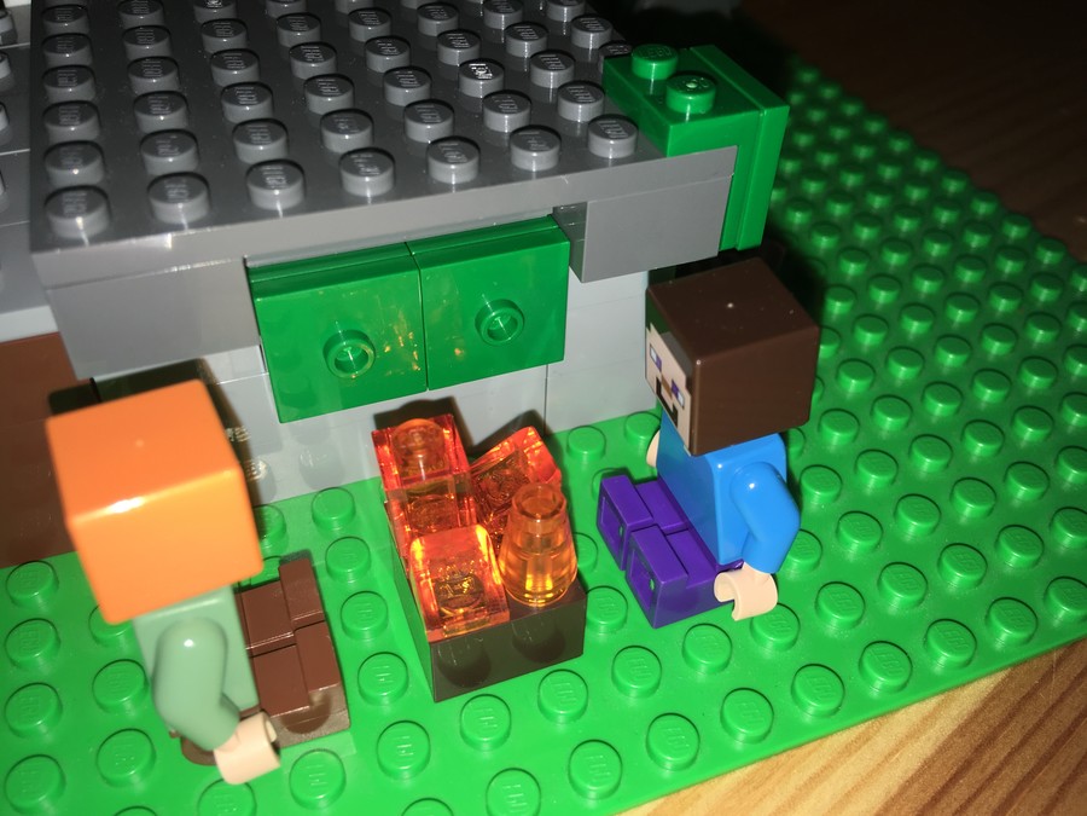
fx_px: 911
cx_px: 544
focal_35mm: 29
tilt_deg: -43.0
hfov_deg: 61.7
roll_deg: -2.4
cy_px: 408
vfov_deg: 48.2
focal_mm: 4.15
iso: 25
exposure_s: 1/208
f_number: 2.2
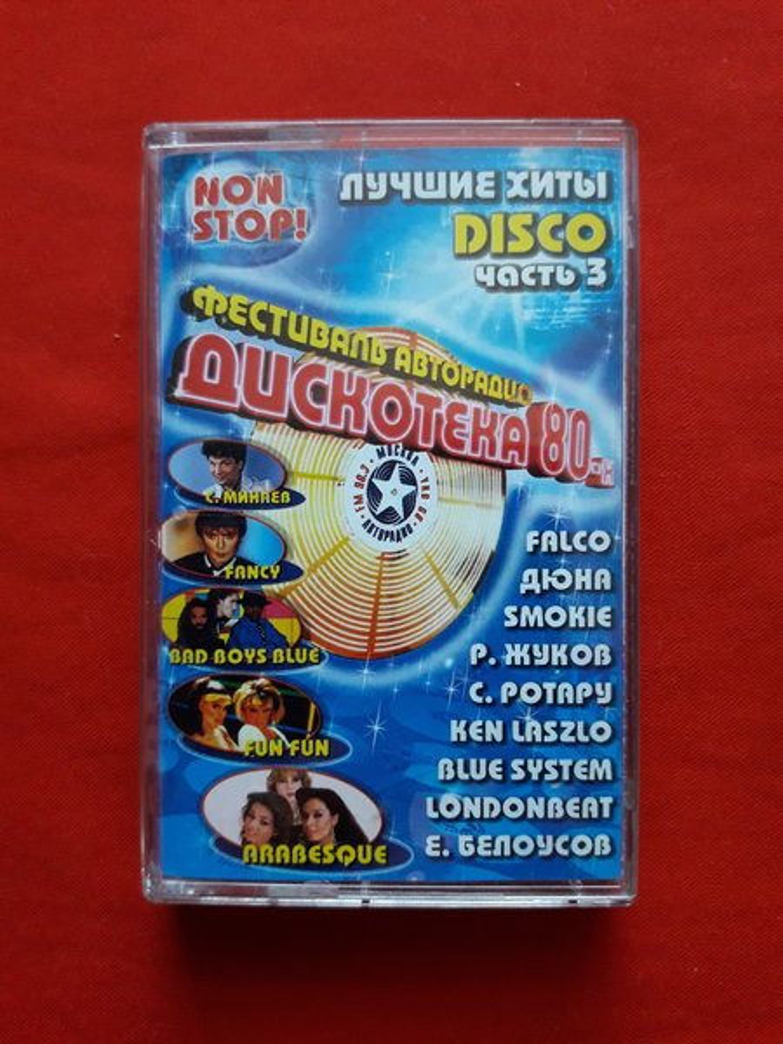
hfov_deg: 49.7
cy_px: 522
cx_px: 392
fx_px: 844
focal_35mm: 28
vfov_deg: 63.4
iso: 200
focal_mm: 3.7
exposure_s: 1/33
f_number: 1.9
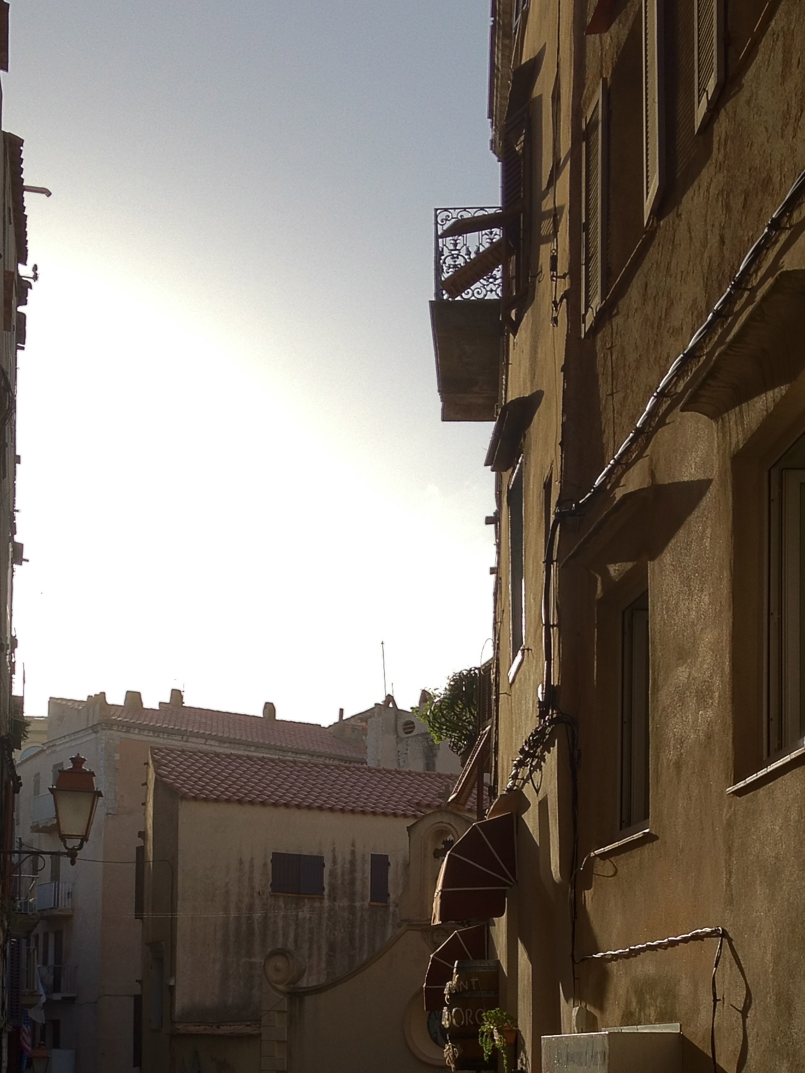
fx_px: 1984
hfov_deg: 22.9
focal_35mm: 64
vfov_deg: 29.2
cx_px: 400
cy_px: 931
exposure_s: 1/699
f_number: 2.4
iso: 64
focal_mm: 4.28
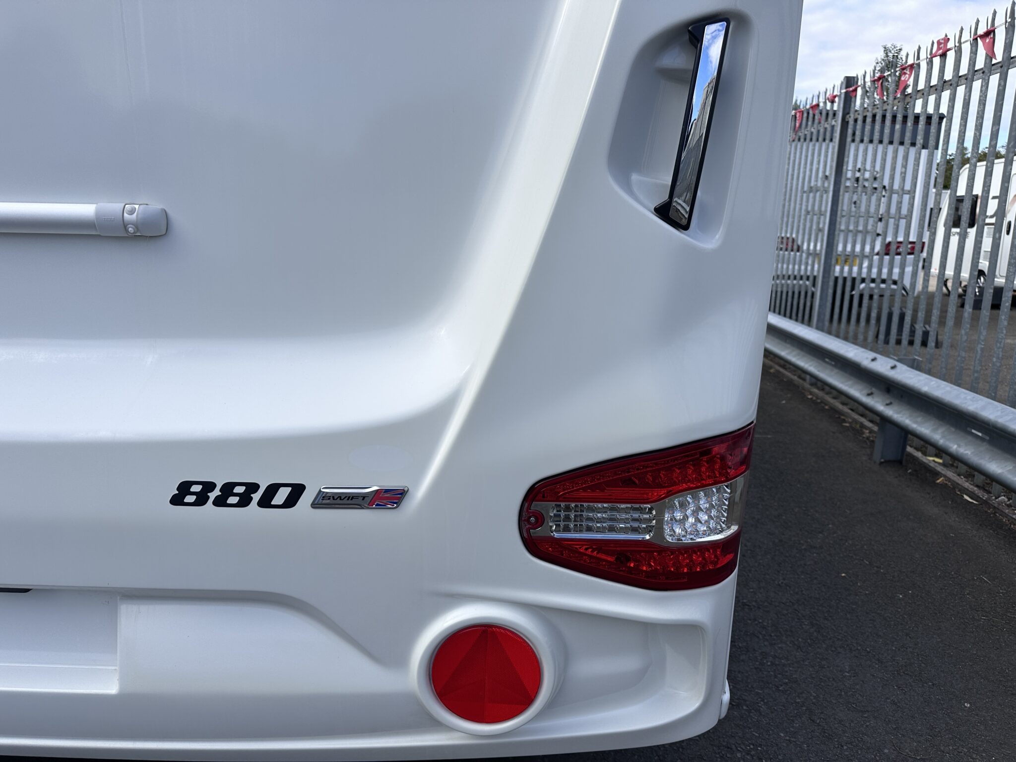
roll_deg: -0.9
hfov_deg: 71.6
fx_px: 704
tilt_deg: -13.0
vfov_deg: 56.8
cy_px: 381
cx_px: 508
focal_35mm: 24
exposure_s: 1/3155
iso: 80
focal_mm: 6.86
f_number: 1.78
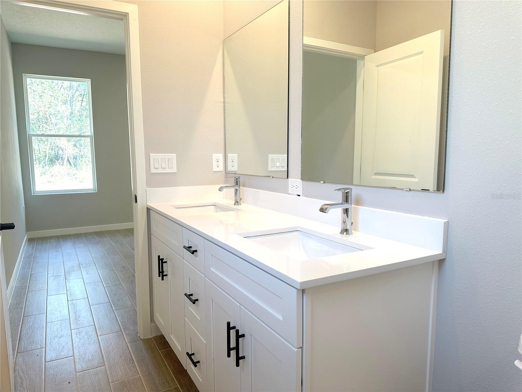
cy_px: 196
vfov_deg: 56.8
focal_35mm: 24
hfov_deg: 71.6
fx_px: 362
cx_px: 261
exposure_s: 1/120
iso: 125
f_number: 1.78
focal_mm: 6.86
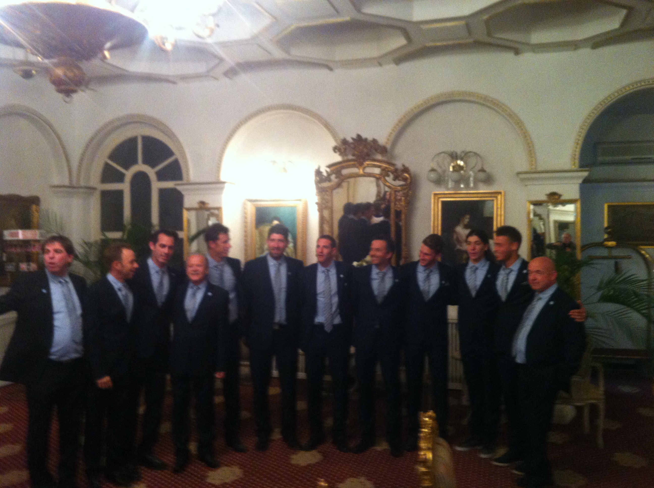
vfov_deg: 40.6
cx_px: 327
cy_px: 244
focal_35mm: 35
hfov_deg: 52.7
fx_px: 660
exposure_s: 1/15
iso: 320
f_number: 2.8
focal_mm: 3.85
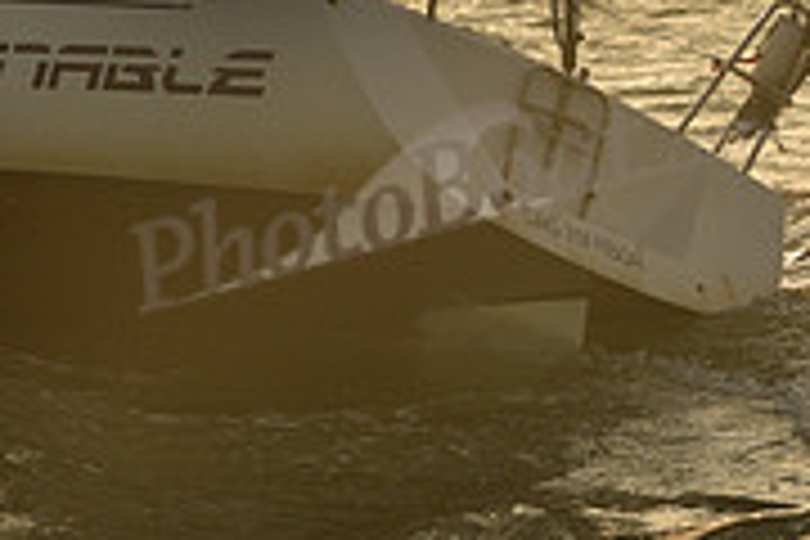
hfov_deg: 9.0
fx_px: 5085
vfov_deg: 6.1
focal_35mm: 226
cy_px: 25
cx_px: -99
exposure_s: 1/640
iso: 250
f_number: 9
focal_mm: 70
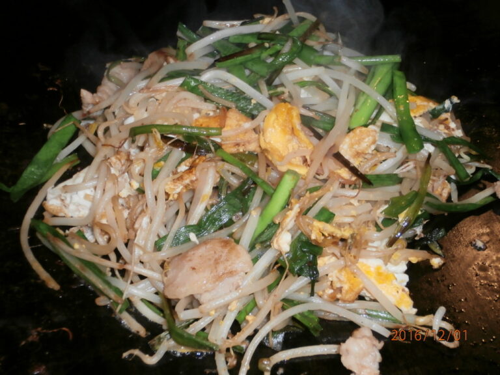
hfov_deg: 28.6
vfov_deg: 21.6
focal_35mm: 68
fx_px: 982
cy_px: 188
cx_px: 250
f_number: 4.7
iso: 200
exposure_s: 1/40
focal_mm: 12.1
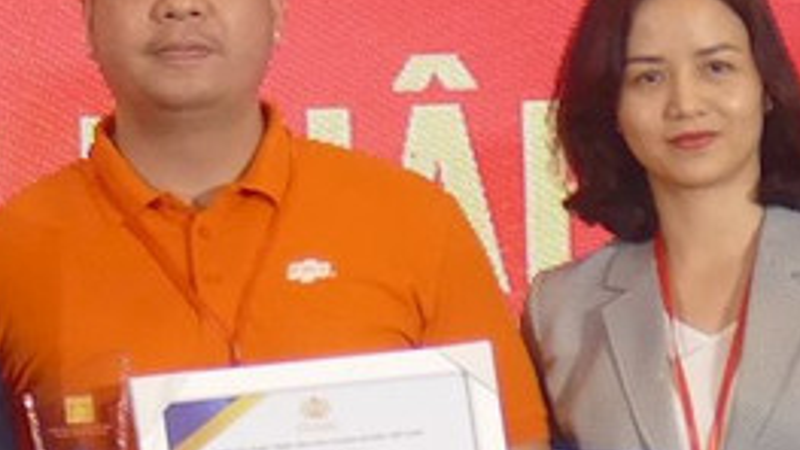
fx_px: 11986
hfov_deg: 3.7
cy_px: 12
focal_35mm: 565
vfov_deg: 2.2
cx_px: -1302
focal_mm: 26.91
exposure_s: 1/80
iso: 500
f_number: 3.7
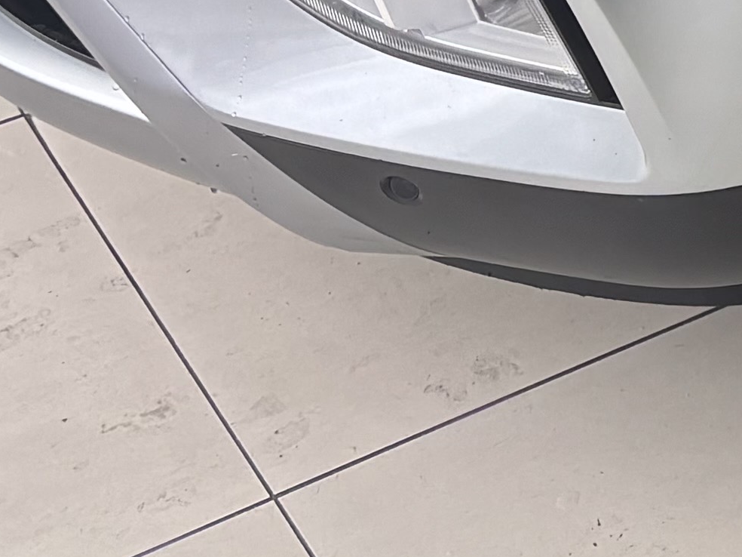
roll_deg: -2.7
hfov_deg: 11.5
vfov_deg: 9.0
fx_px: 3237
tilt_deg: -20.7
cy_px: -679
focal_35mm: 151
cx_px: 1576
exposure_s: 1/466
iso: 50
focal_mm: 5.96
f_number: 1.6
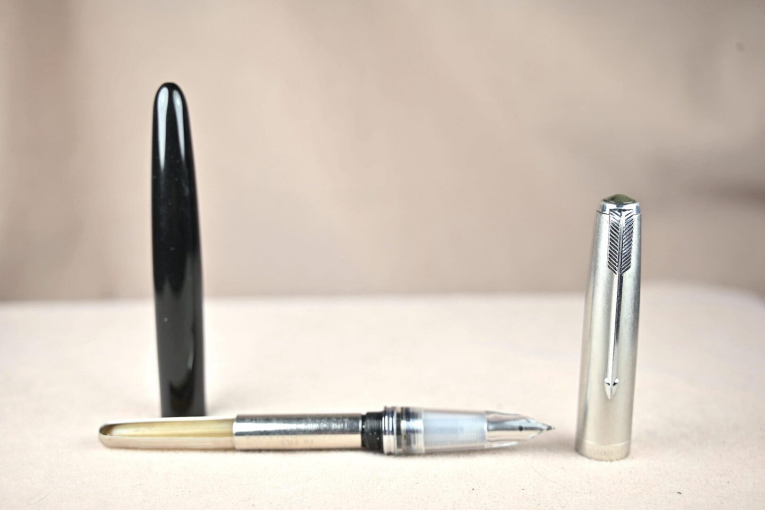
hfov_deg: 41.9
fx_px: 999
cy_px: 255
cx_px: 382
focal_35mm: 47
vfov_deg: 28.6
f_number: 5.6
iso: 100
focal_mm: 47
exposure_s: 1/80
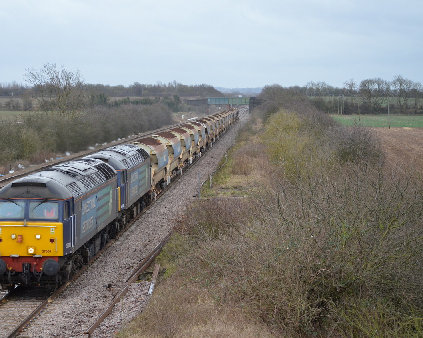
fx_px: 1384
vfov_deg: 13.9
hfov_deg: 17.4
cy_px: 169
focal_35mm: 111
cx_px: 171
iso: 800
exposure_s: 1/800
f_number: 4.5
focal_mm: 65
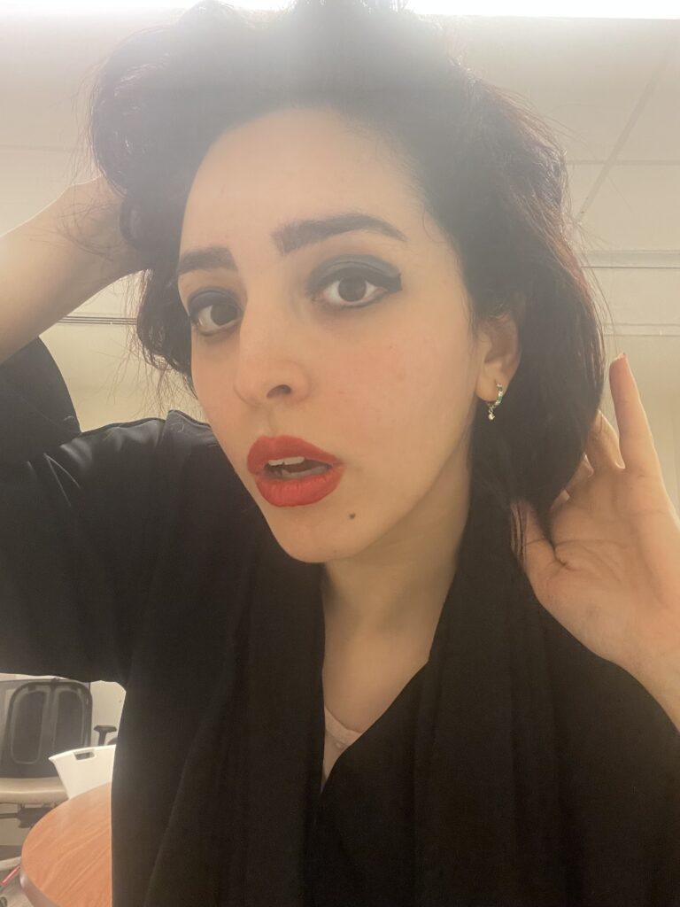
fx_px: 786
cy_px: 454
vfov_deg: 60.0
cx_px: 340
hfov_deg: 46.8
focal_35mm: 30
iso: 320
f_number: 2.2
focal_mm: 2.71
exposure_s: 1/33
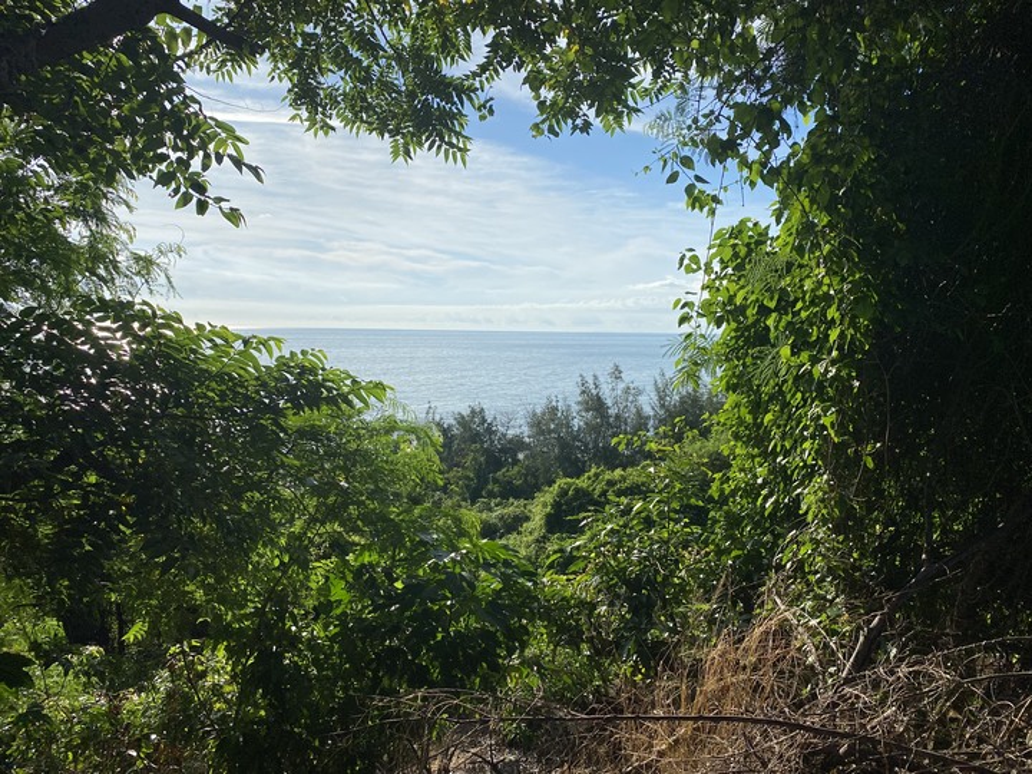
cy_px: 387
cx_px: 516
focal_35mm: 26
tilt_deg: -3.4
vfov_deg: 53.1
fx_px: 775
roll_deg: -1.5
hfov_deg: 67.3
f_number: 1.8
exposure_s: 1/5747
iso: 32
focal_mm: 4.25
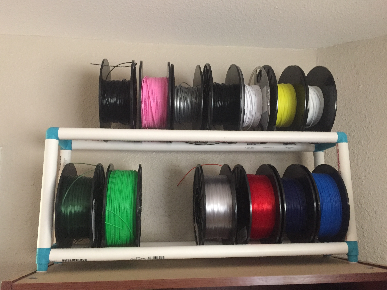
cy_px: 148
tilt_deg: +10.2
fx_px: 335
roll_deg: -0.1
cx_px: 193
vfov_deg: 46.8
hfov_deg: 60.0
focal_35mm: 30
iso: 250
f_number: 2.2
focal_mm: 4.15
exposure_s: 1/20
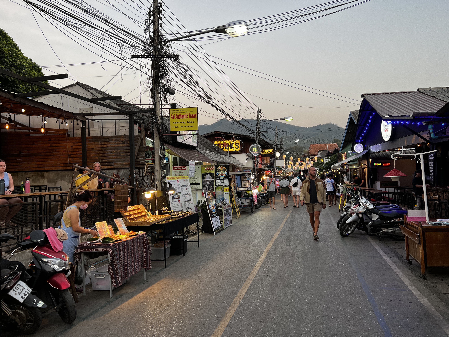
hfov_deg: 67.3
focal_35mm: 26
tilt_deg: +0.9
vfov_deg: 53.1
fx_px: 337
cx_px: 224
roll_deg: +2.1
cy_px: 168
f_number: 1.5
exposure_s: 1/100
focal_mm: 5.7
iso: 64
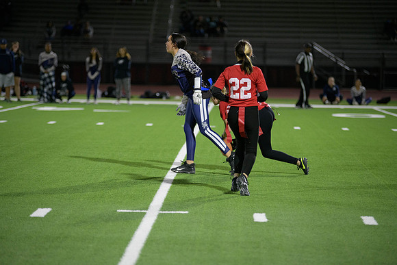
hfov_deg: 14.2
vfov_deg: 9.5
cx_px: 198
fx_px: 1599
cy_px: 132
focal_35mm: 145
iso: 2800
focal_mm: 145
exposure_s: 1/640
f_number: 2.8
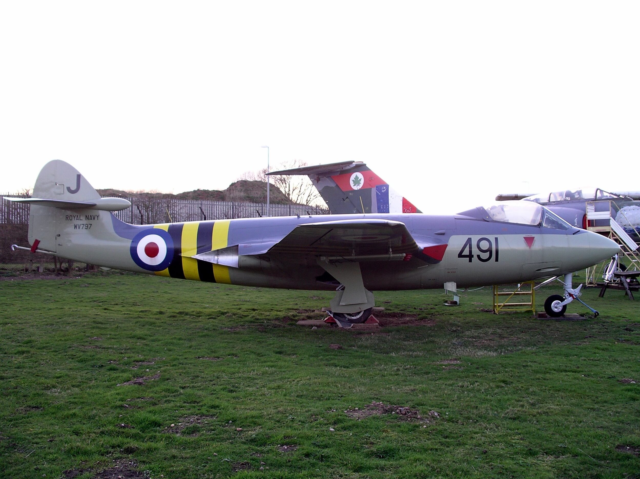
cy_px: 236
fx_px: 702
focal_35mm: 38
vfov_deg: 37.7
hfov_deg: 49.0
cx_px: 320
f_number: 2.8
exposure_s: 1/109
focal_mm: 7.8
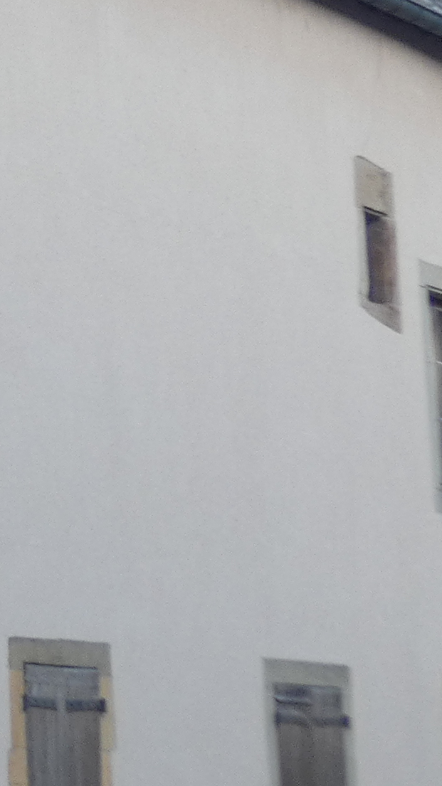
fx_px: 3524
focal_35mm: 169
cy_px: 27
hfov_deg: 6.7
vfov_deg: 12.6
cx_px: -774
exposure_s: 1/80
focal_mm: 6.2
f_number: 3.4
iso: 80
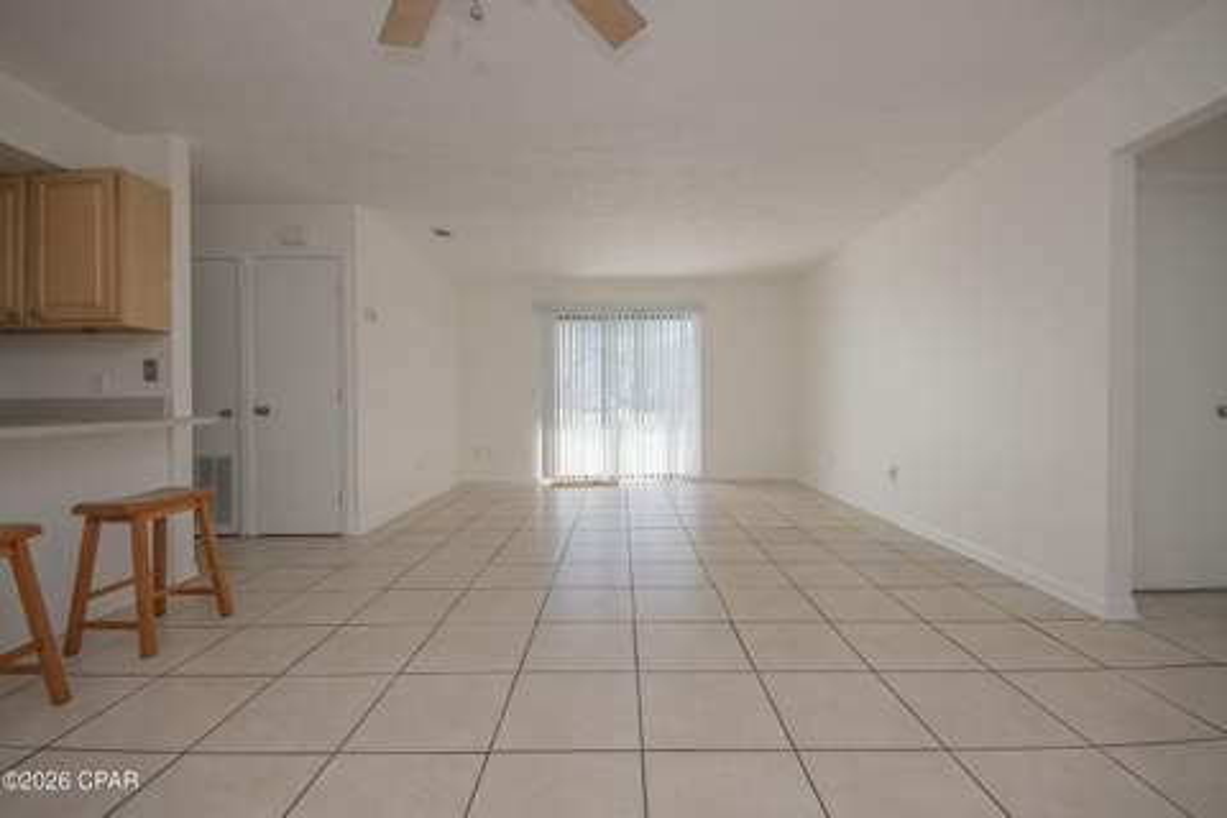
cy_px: 409
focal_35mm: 15
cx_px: 614
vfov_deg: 77.3
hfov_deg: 100.4
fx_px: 511
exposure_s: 1/50
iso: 90
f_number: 8
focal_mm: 10
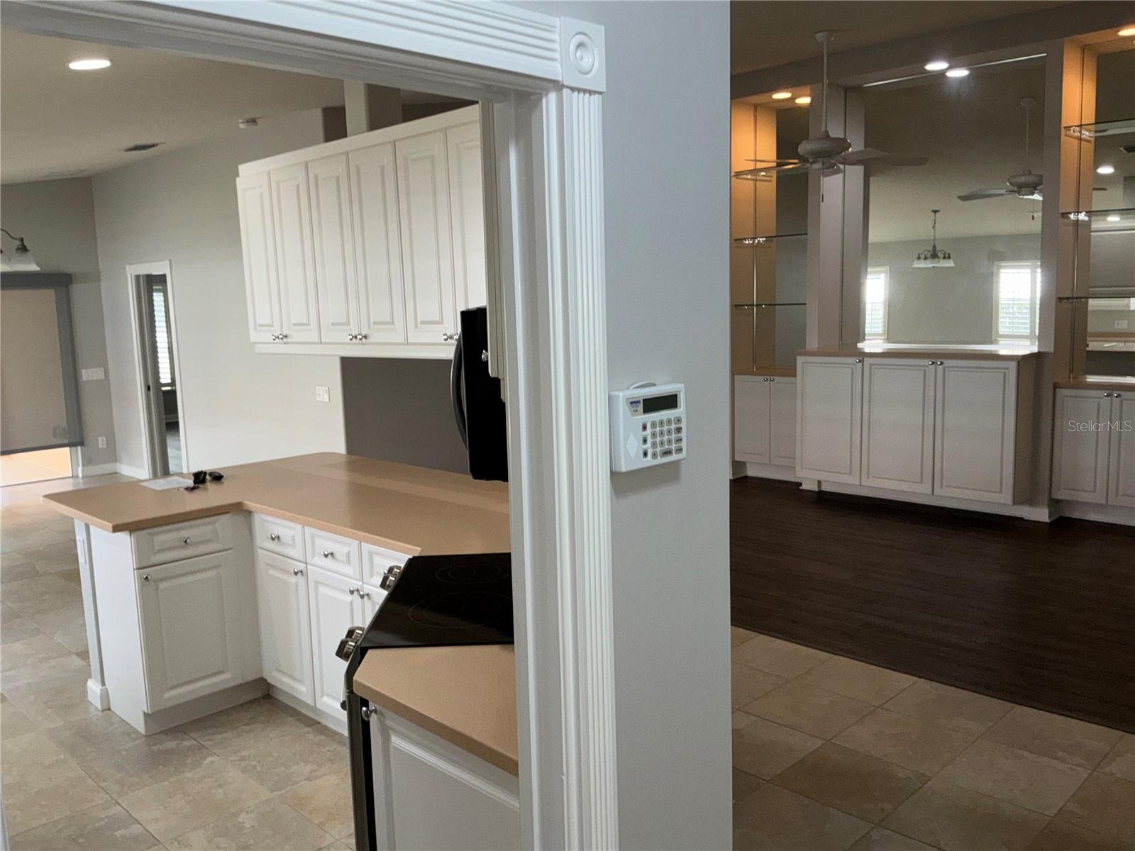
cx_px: 568
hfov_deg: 63.4
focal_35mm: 28
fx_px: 918
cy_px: 426
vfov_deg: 49.7
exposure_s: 1/60
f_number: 1.8
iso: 20
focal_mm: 3
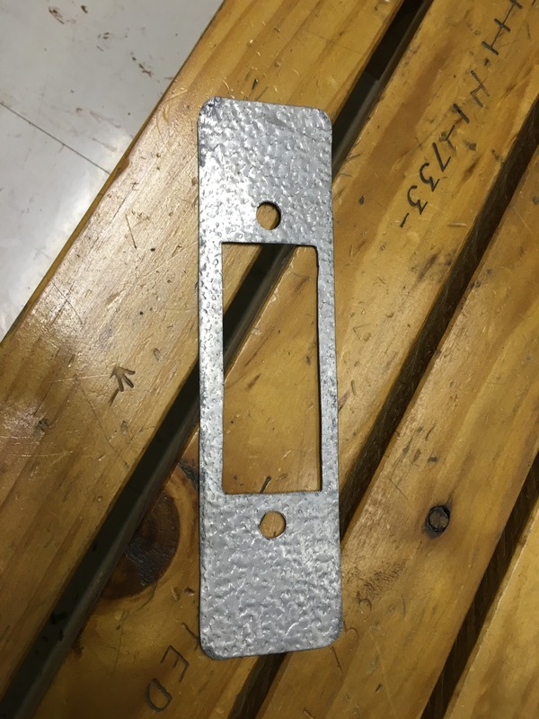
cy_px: 360
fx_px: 602
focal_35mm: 29
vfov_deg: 61.7
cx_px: 270
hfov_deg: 48.2
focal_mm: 4.15
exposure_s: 1/33
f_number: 2.2
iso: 80
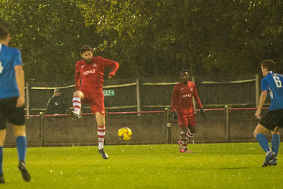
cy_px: 112
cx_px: 85
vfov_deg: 3.1
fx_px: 3476
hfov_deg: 4.7
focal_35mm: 442
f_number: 2.8
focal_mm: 200
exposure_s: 1/1000
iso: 5000
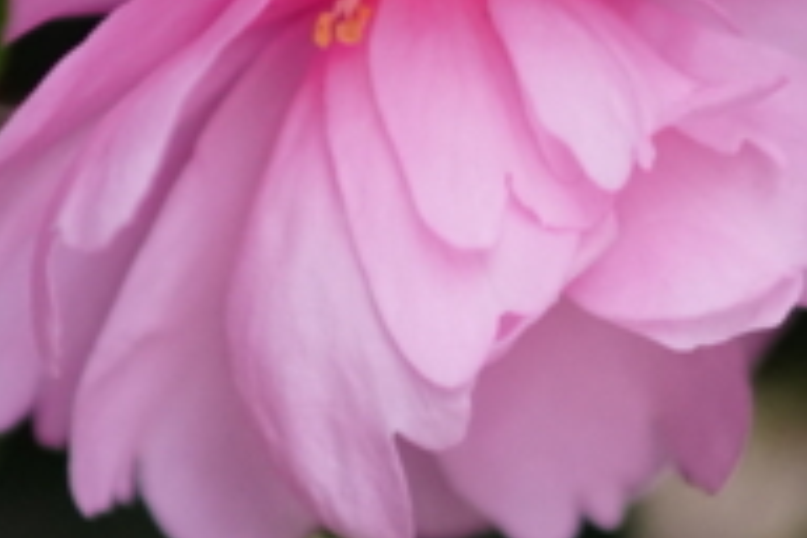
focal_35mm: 701
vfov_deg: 2.0
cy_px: 153
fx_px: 15713
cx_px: 555
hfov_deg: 2.9
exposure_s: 1/400
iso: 2000
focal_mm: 210
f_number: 4
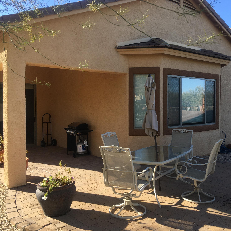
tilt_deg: -1.2
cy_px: 114
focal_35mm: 35
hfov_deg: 47.0
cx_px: 135
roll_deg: -0.9
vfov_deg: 47.2
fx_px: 264
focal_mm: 4.15
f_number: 2.2
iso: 25
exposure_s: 1/574
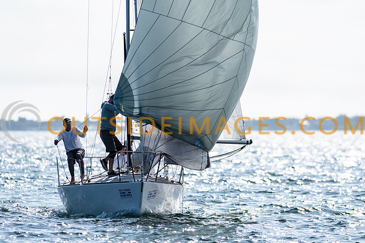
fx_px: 4787
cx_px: 182
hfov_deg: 4.4
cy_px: 122
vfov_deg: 2.9
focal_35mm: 472
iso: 200
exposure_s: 1/3200
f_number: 5
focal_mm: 300
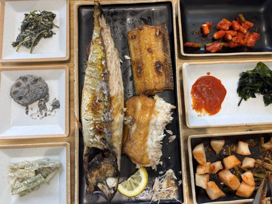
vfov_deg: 53.1
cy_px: 102
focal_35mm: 26
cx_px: 136
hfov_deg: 67.3
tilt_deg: -81.6
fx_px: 204
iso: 50
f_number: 1.6
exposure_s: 1/120
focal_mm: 5.96
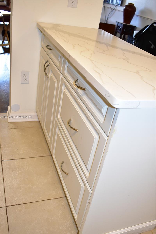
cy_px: 117
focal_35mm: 33
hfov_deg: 39.9
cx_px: 78
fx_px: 215
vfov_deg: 57.2
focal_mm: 22
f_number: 5
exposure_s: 1/60
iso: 1400
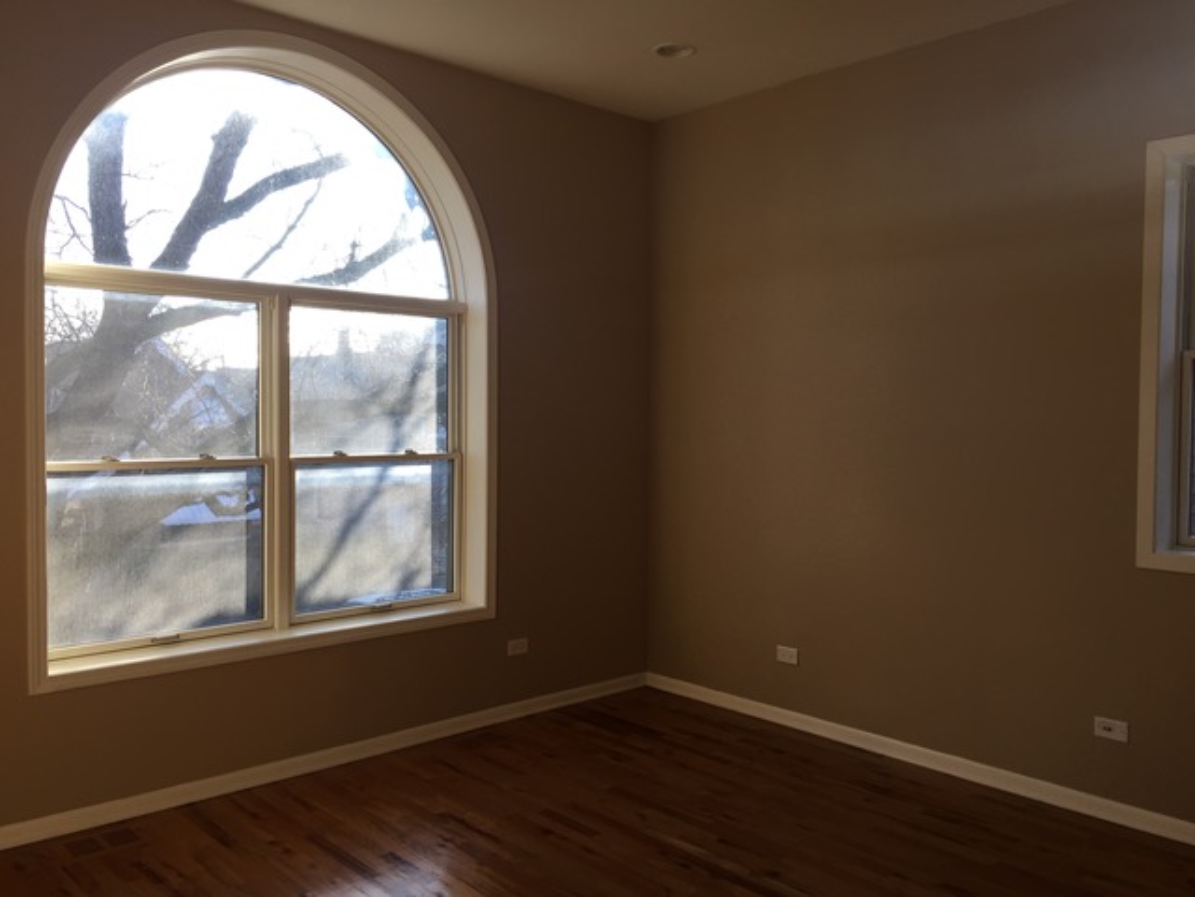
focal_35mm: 29
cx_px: 598
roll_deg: -0.3
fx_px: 1001
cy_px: 448
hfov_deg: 61.7
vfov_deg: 48.2
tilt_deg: -2.5
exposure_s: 1/127
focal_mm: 4.15
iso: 32
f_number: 2.2
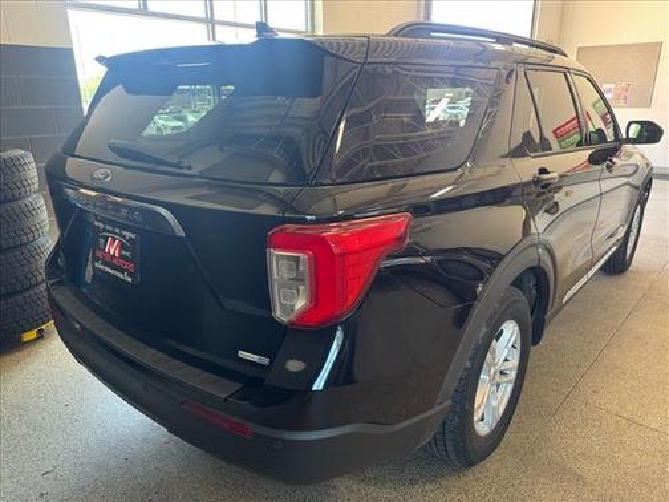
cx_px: 334
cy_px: 251
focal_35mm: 24
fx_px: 464
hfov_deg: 71.6
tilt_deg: -19.0
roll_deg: -0.1
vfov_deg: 56.8
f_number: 1.78
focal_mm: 6.76
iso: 125
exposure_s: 1/60
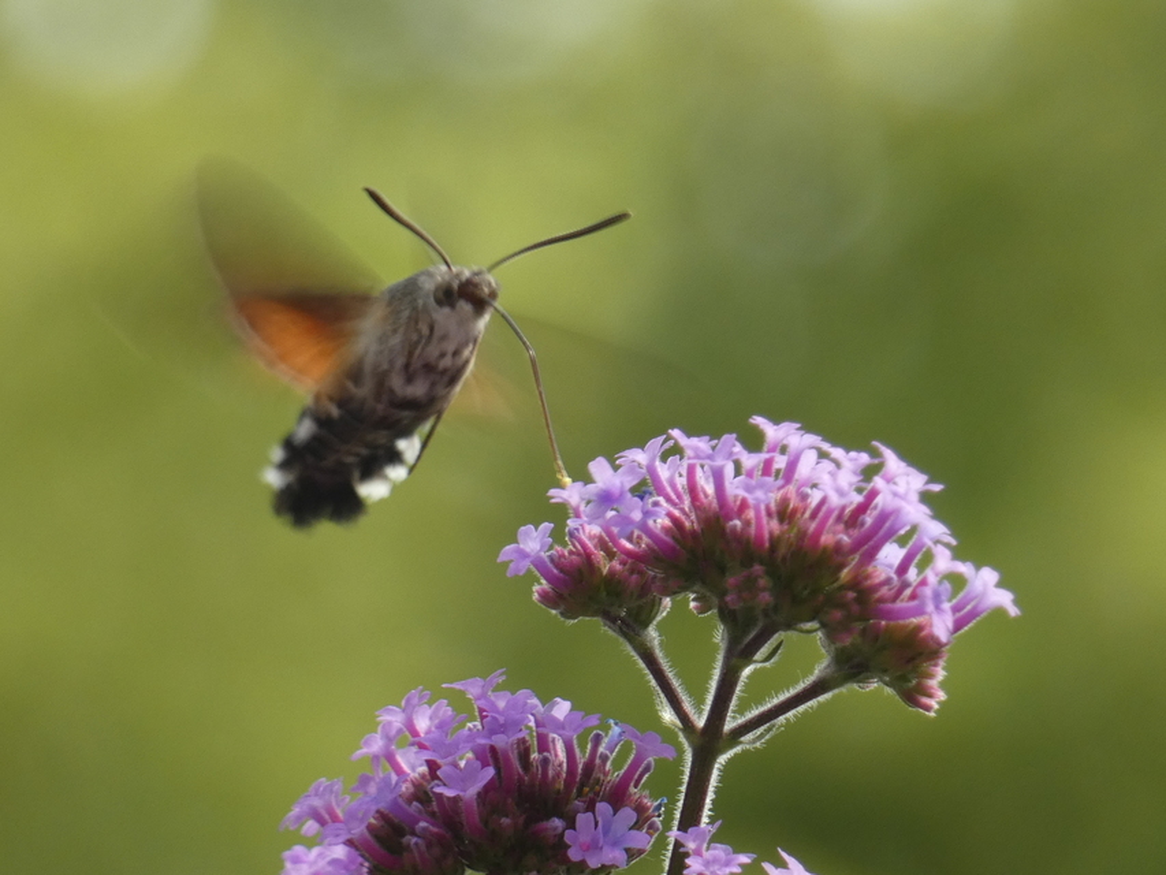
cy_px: 438
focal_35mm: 515
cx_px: 583
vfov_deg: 2.9
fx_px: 17350
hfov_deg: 3.8
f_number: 5.6
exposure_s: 1/125
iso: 125
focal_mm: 92.3
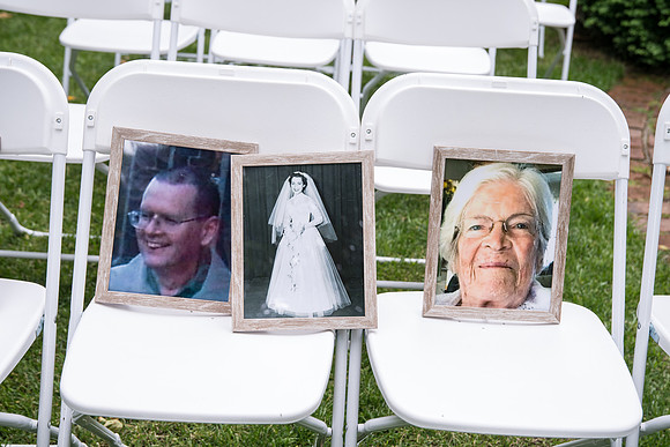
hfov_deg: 39.6
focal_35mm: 50
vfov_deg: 27.0
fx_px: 931
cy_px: 224
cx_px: 335
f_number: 4.5
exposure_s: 1/320
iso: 400
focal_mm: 50
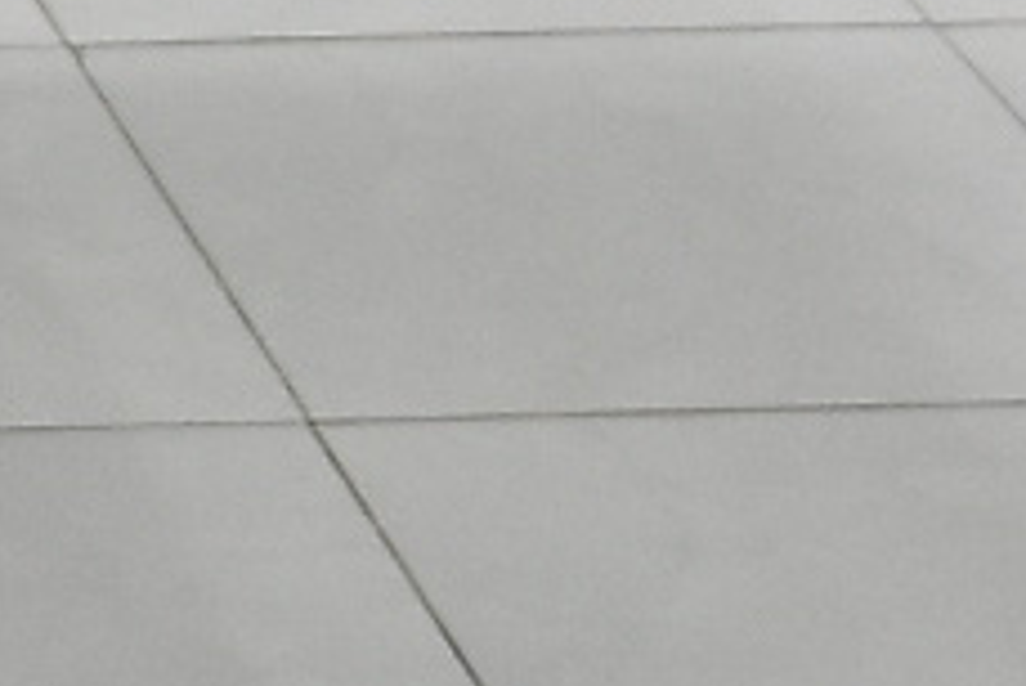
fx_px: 7871
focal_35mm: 276
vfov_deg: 4.9
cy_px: -915
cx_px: -1720
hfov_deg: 6.9
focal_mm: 26
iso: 2200
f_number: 4
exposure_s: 1/200
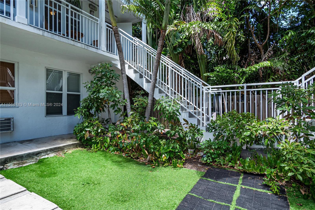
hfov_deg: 90.0
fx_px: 157
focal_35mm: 18
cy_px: 105
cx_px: 158
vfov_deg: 67.4
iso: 100
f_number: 6.3
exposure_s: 1/60
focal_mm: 9
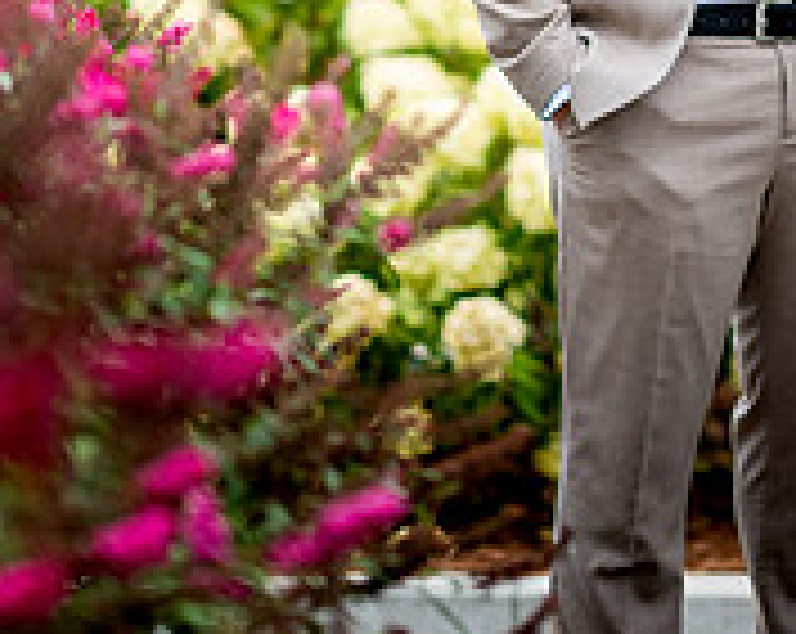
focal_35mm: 262
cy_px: -160
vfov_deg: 5.9
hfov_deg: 7.4
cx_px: 702
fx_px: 6162
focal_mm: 85
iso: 100
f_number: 1.4
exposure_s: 1/1250
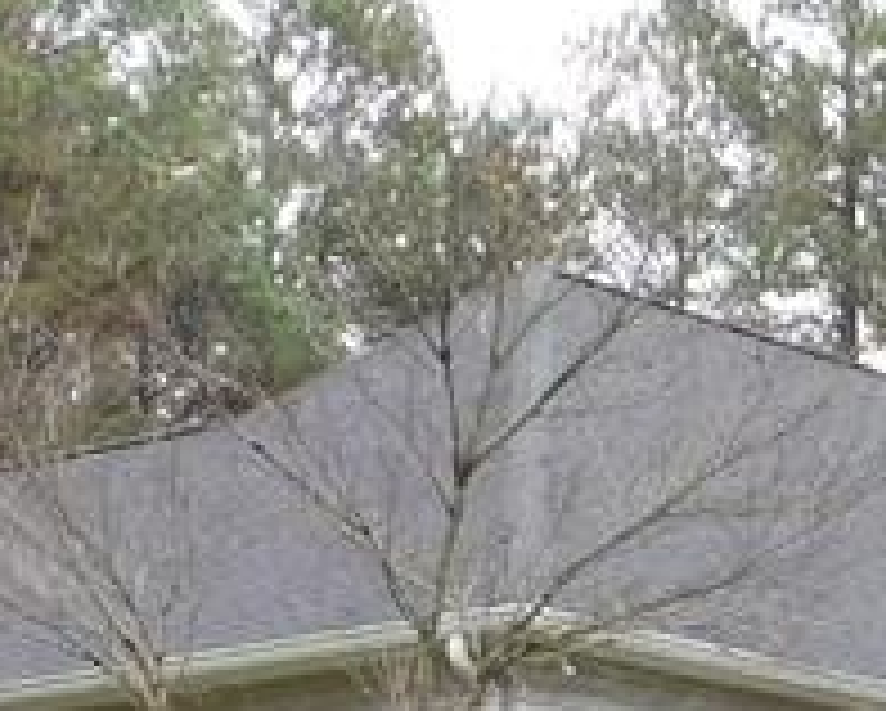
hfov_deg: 12.0
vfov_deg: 9.9
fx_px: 3990
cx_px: 1426
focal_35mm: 152
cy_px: 981
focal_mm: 5.3
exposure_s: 1/160
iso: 125
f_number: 3.2
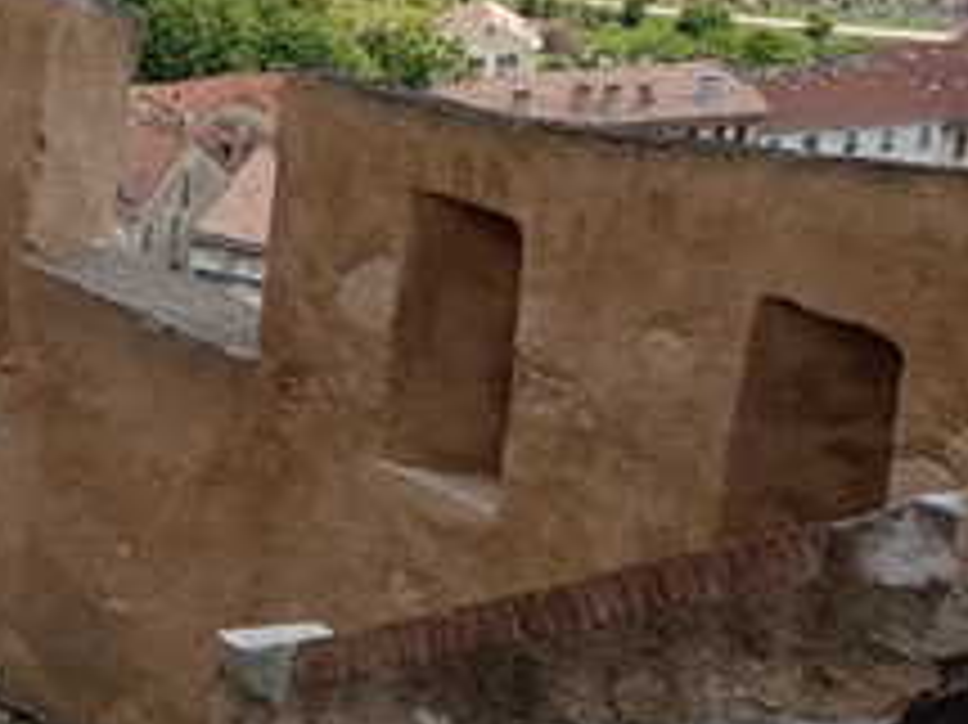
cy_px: 18
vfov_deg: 11.8
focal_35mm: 124
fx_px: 3466
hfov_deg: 12.8
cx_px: -1252
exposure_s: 1/1632
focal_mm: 4.2
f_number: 1.7
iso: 50
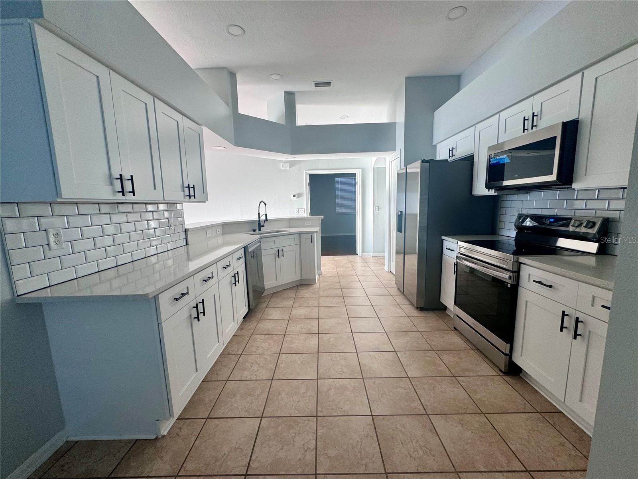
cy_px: 240
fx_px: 258
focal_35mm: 14
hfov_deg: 102.1
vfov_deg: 85.7
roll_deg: +1.1
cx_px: 319
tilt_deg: -8.8
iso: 80
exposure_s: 1/99
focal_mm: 2.22
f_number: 2.2
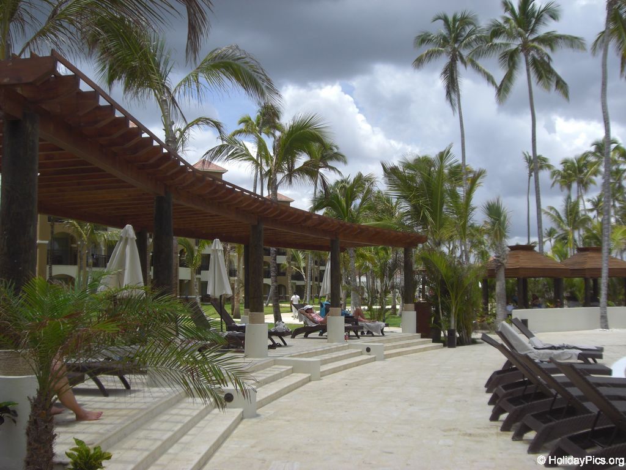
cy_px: 235
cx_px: 313
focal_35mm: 38
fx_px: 687
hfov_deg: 49.0
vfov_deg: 37.7
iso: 64
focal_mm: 6.2
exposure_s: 1/160
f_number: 8
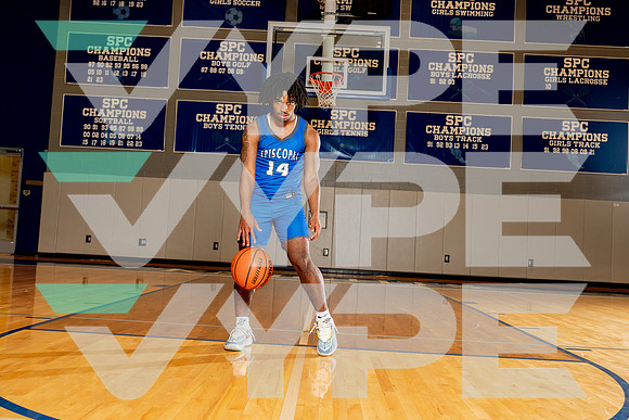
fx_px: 559
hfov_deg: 58.7
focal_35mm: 32
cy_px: 210
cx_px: 314
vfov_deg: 41.1
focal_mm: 32
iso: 250
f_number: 4
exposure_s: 1/250
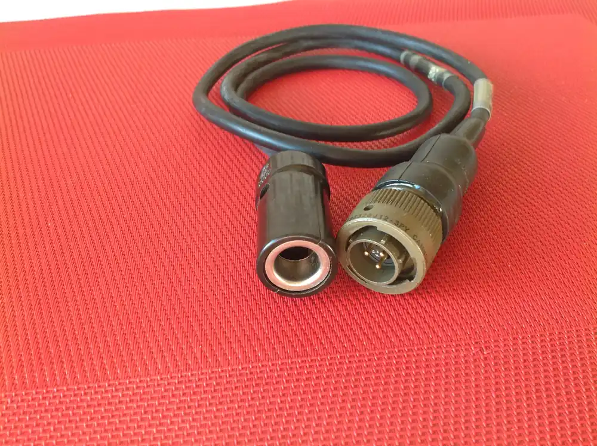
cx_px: 298
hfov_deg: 52.7
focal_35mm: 35
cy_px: 223
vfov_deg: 40.6
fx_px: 602
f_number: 2.4
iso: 64
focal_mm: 4.28
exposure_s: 1/24
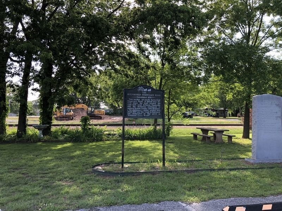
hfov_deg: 63.4
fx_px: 228
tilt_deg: +1.9
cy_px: 106
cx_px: 141
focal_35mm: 28
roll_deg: +0.0
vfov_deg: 49.7
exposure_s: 1/281
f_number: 1.8
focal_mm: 4
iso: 20
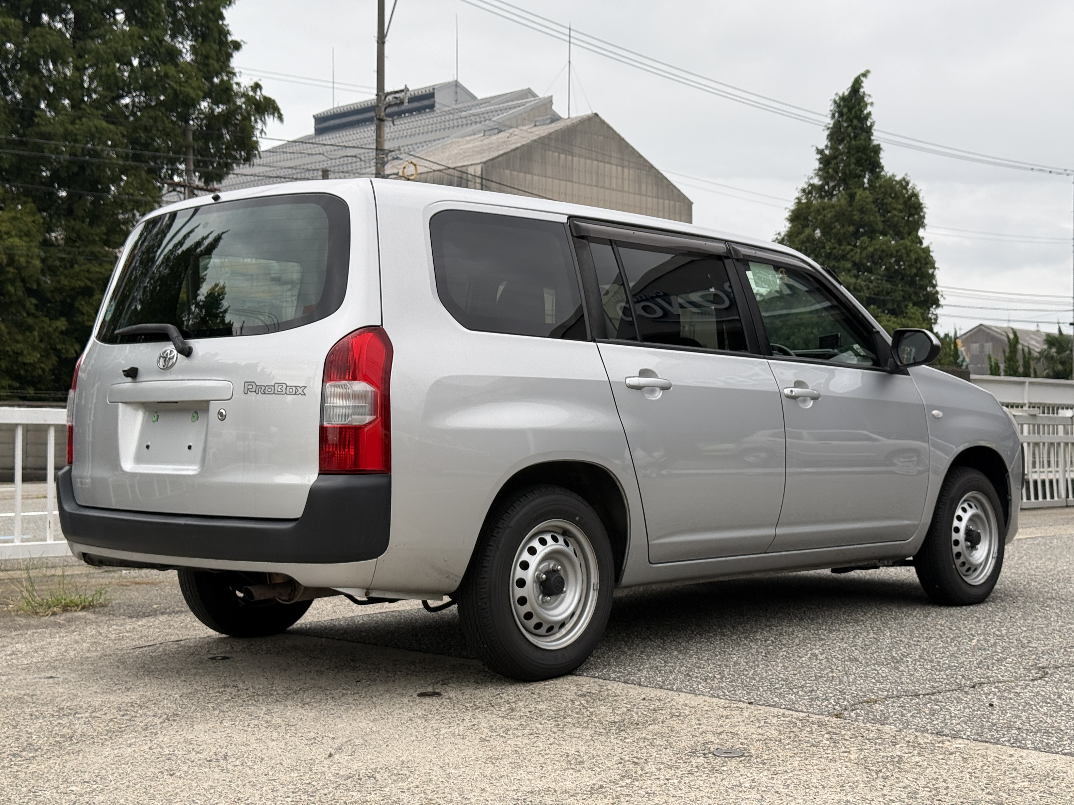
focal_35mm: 48
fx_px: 1489
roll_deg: -0.3
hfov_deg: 39.7
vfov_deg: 30.3
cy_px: 402
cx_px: 537
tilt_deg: +1.5
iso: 64
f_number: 1.78
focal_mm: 6.76
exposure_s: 1/490
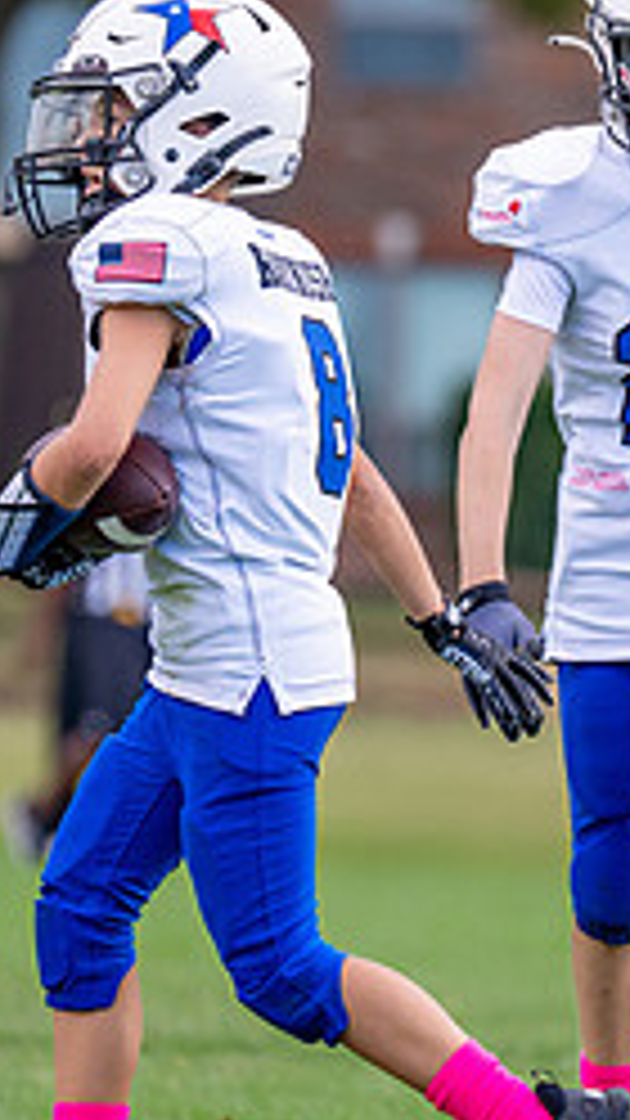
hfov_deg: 2.6
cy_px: 414
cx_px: 519
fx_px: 14082
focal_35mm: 474
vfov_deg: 4.6
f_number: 2.8
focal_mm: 157
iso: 500
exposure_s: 1/3200
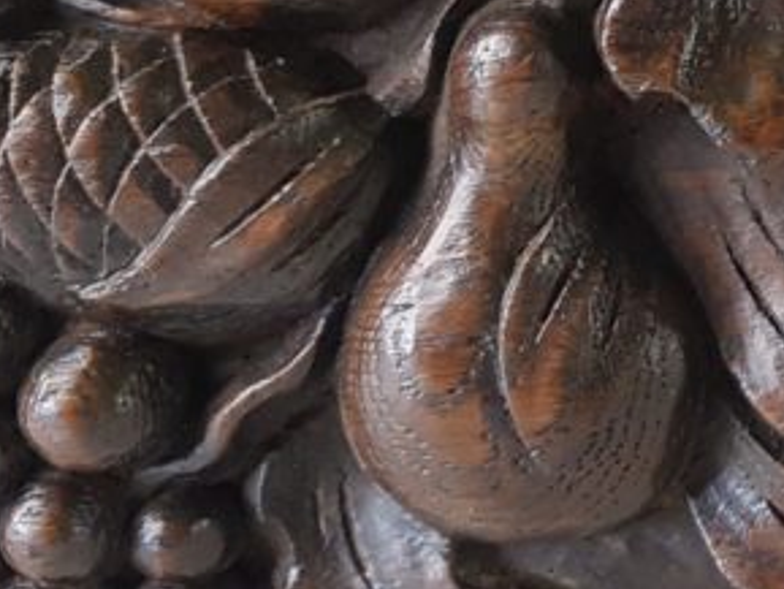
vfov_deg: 16.0
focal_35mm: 90
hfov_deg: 19.0
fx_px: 2039
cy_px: -38
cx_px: 1194
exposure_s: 1/50
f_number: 1.7
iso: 125
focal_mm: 4.2
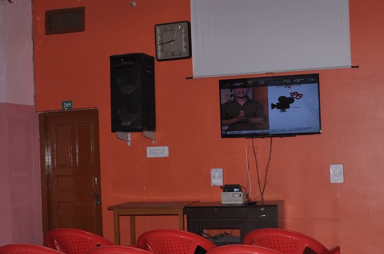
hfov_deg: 41.3
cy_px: 148
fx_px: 500
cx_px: 263
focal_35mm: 47
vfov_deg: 28.5
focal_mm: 18
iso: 500
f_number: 11
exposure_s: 1/125
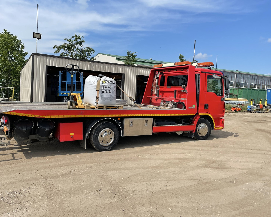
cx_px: 123
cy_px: 105
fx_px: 225
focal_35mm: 28
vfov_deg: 51.5
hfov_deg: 62.1
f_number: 1.6
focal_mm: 4.2
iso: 32
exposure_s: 1/3861
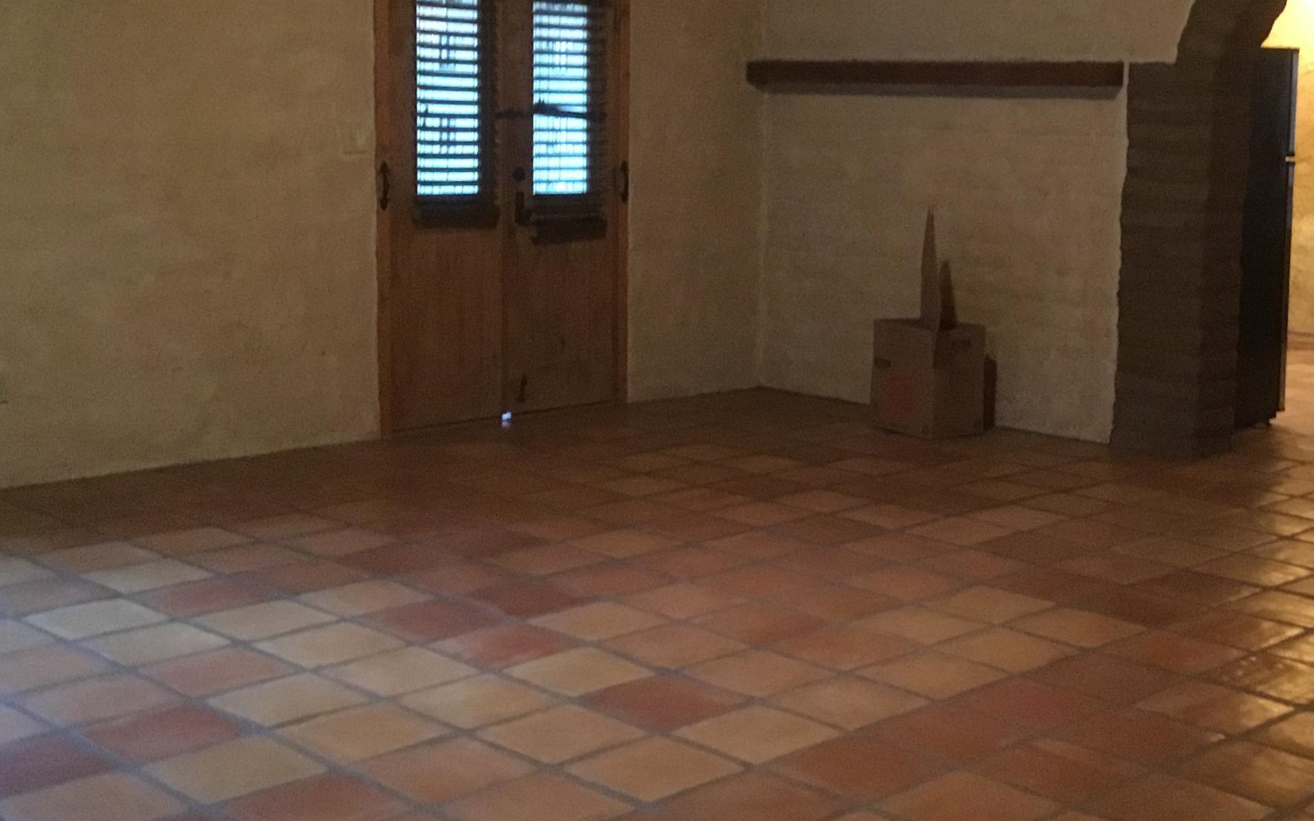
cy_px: 290
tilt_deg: -5.6
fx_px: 1862
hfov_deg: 38.5
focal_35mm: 52
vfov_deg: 24.8
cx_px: 846
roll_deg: -1.2
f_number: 2.4
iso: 640
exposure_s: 1/15
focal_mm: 3.3
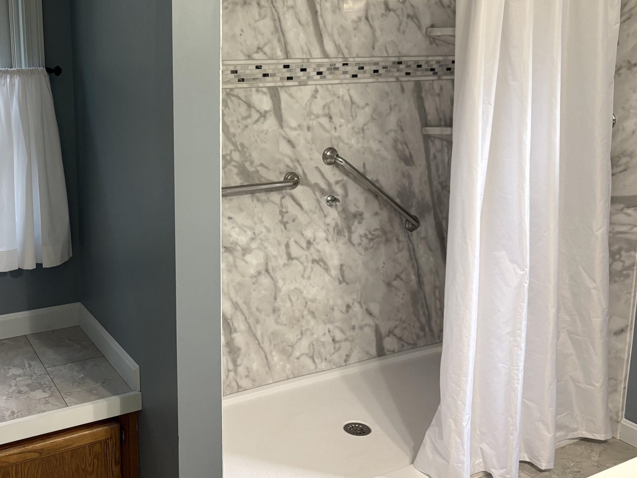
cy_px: 165
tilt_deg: -8.2
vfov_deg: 38.3
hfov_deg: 48.8
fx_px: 681
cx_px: 188
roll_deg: +0.4
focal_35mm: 37
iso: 160
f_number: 1.6
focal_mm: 5.96
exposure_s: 1/60
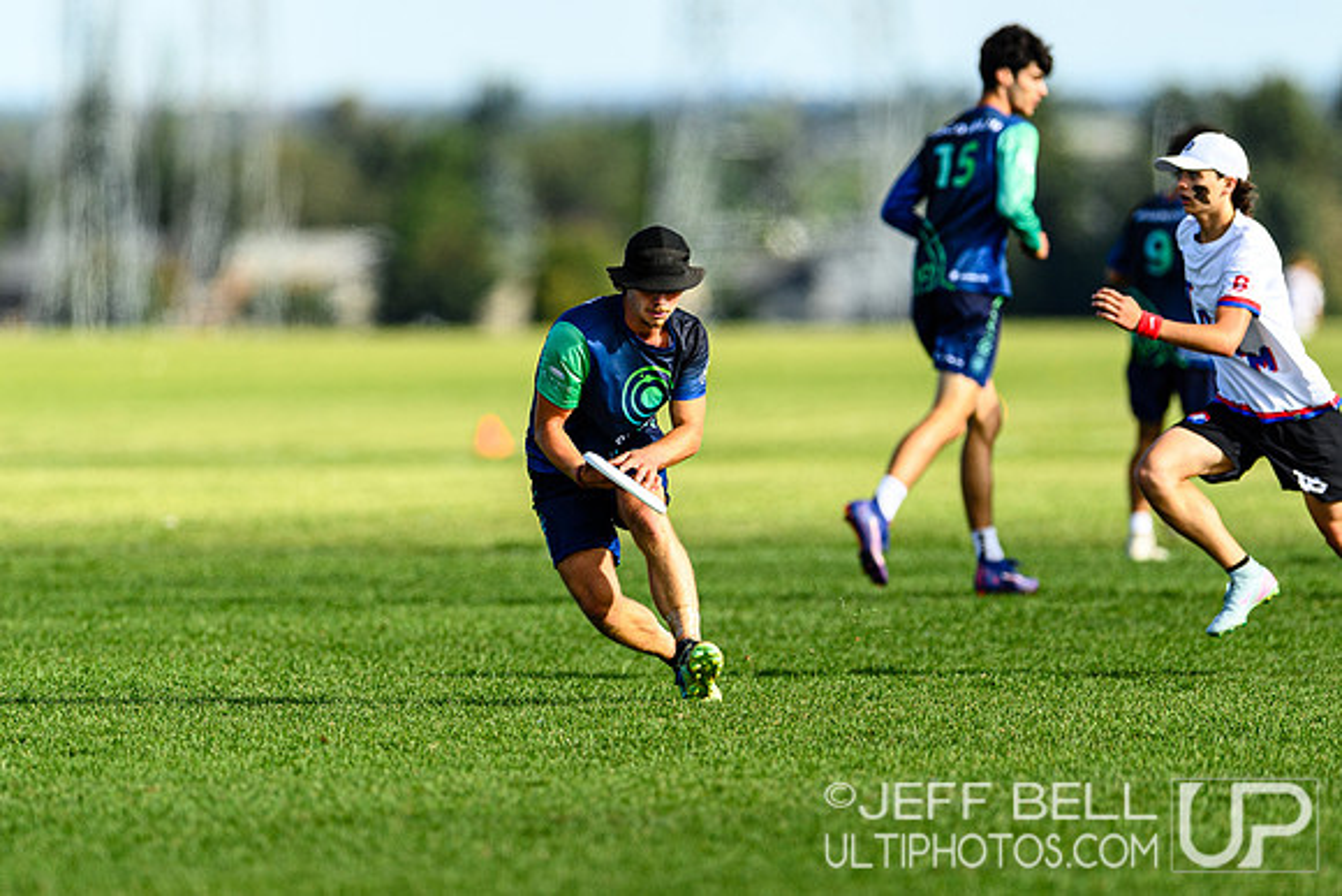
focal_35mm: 600
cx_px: 671
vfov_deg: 2.3
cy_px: 448
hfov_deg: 3.4
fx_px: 22371
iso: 100
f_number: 3.2
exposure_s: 1/1600
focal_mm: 400
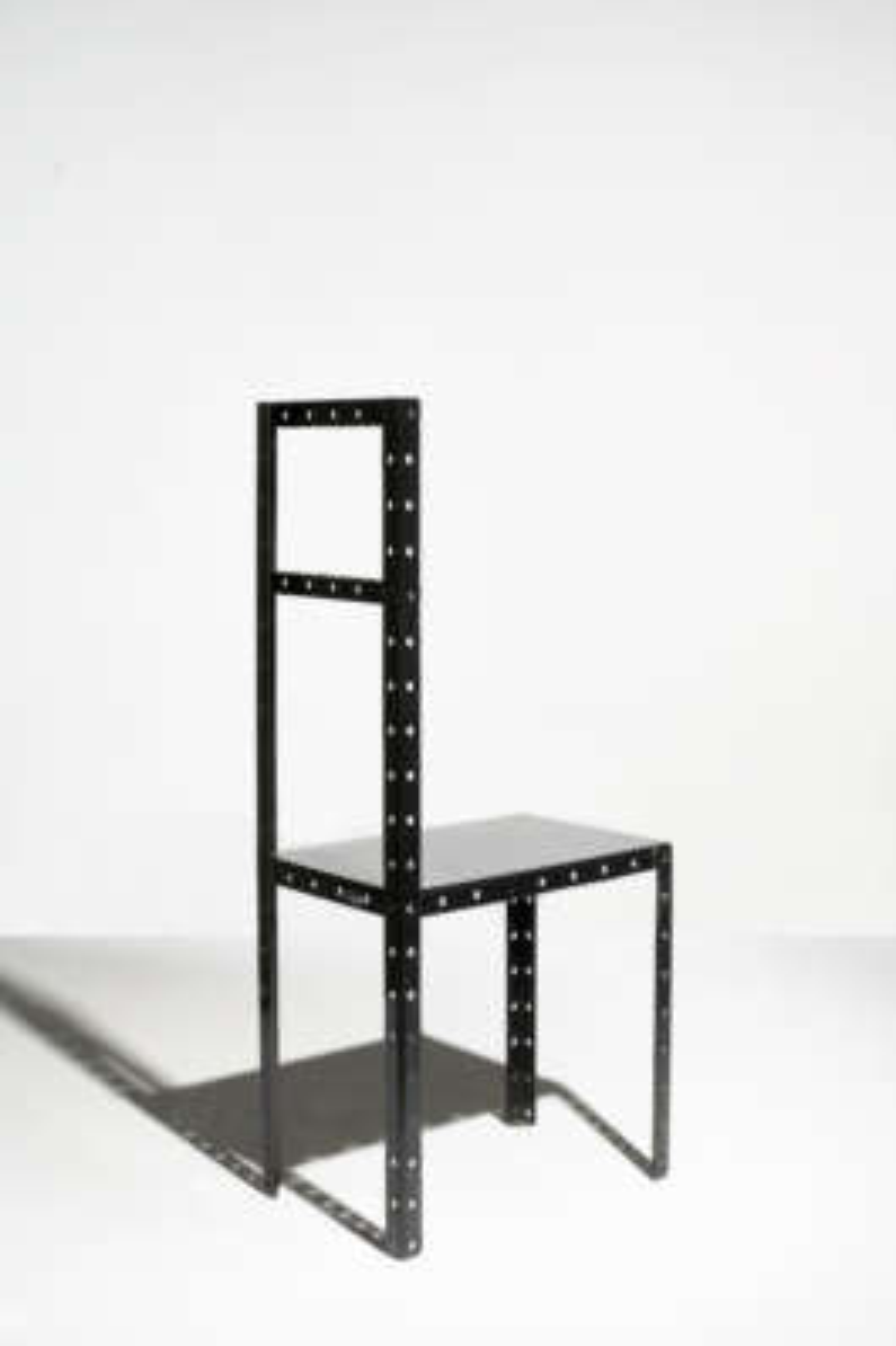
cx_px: 448
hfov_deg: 27.0
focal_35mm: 50
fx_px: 1868
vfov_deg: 39.6
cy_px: 673
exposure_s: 1/160
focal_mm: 50
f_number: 8
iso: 64
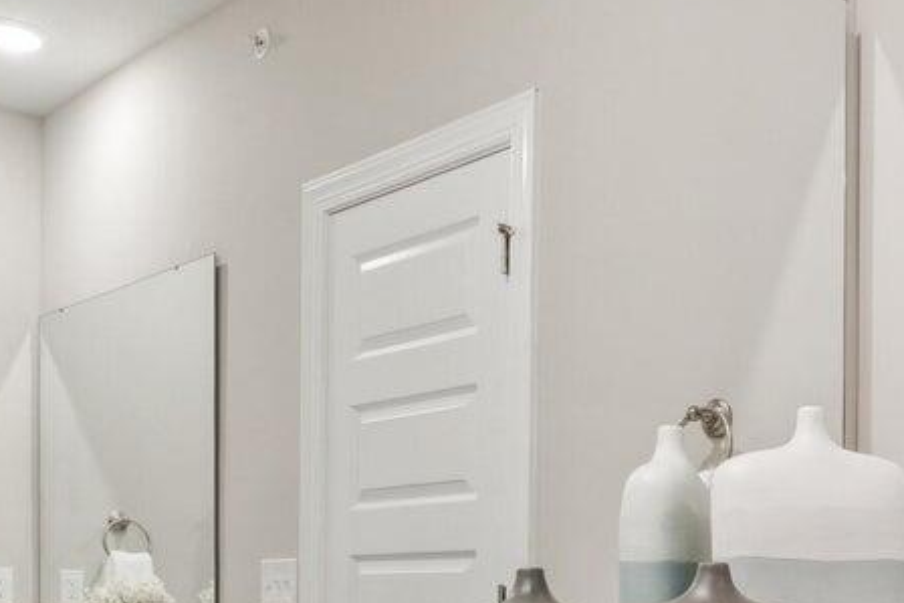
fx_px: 1206
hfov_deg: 39.2
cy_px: 613
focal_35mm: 48
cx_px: 749
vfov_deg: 26.5
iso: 1600
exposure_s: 1/60
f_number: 7.1
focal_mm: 14
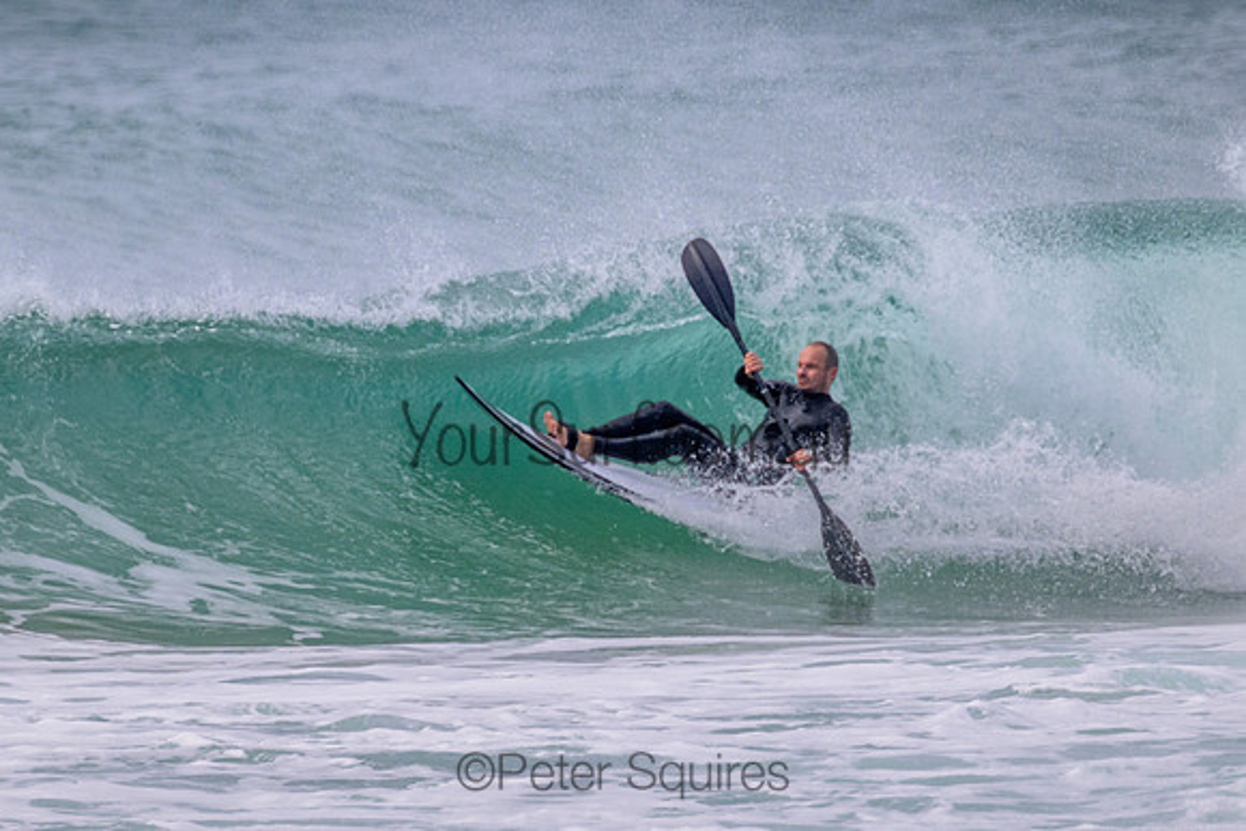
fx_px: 36961
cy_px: 370
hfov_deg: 1.9
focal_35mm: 1068
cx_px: 617
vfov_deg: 1.3
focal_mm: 800
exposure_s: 1/2000
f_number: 11
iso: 1250
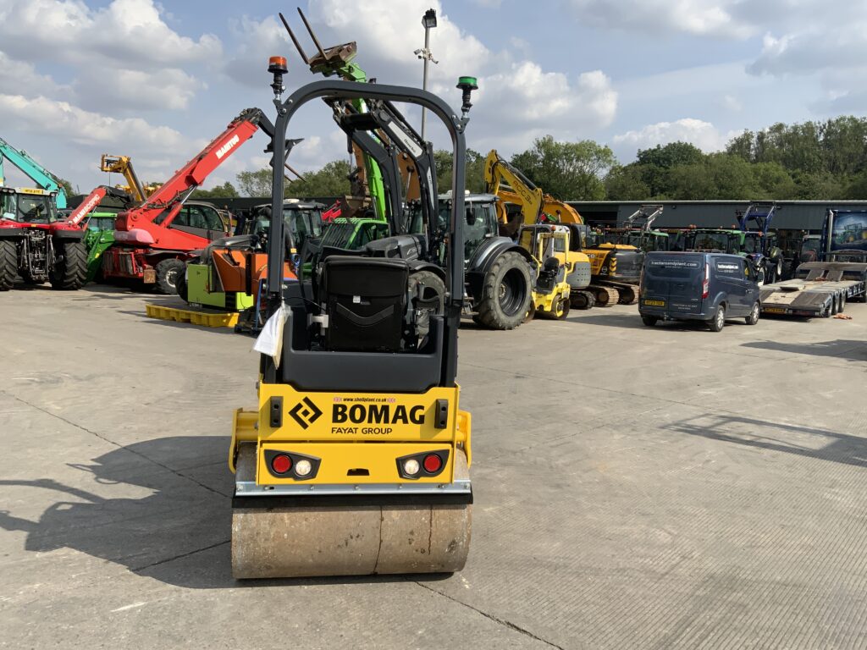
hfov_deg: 61.7
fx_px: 726
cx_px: 434
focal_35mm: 29
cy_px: 325
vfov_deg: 48.2
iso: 16
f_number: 1.8
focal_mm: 3
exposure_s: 1/2141
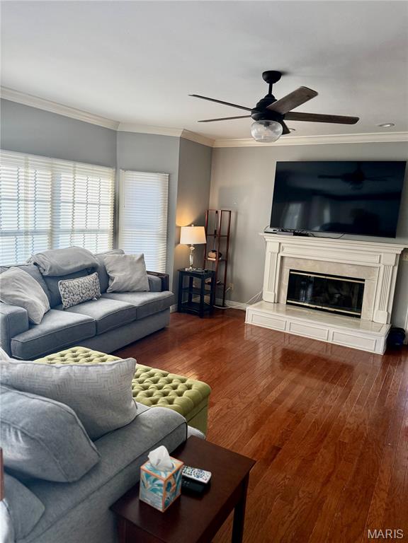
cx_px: 204
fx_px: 377
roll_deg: -3.4
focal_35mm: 24
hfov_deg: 56.8
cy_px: 272
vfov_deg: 71.6
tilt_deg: -9.3
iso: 200
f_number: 1.78
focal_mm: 6.76
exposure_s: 1/243
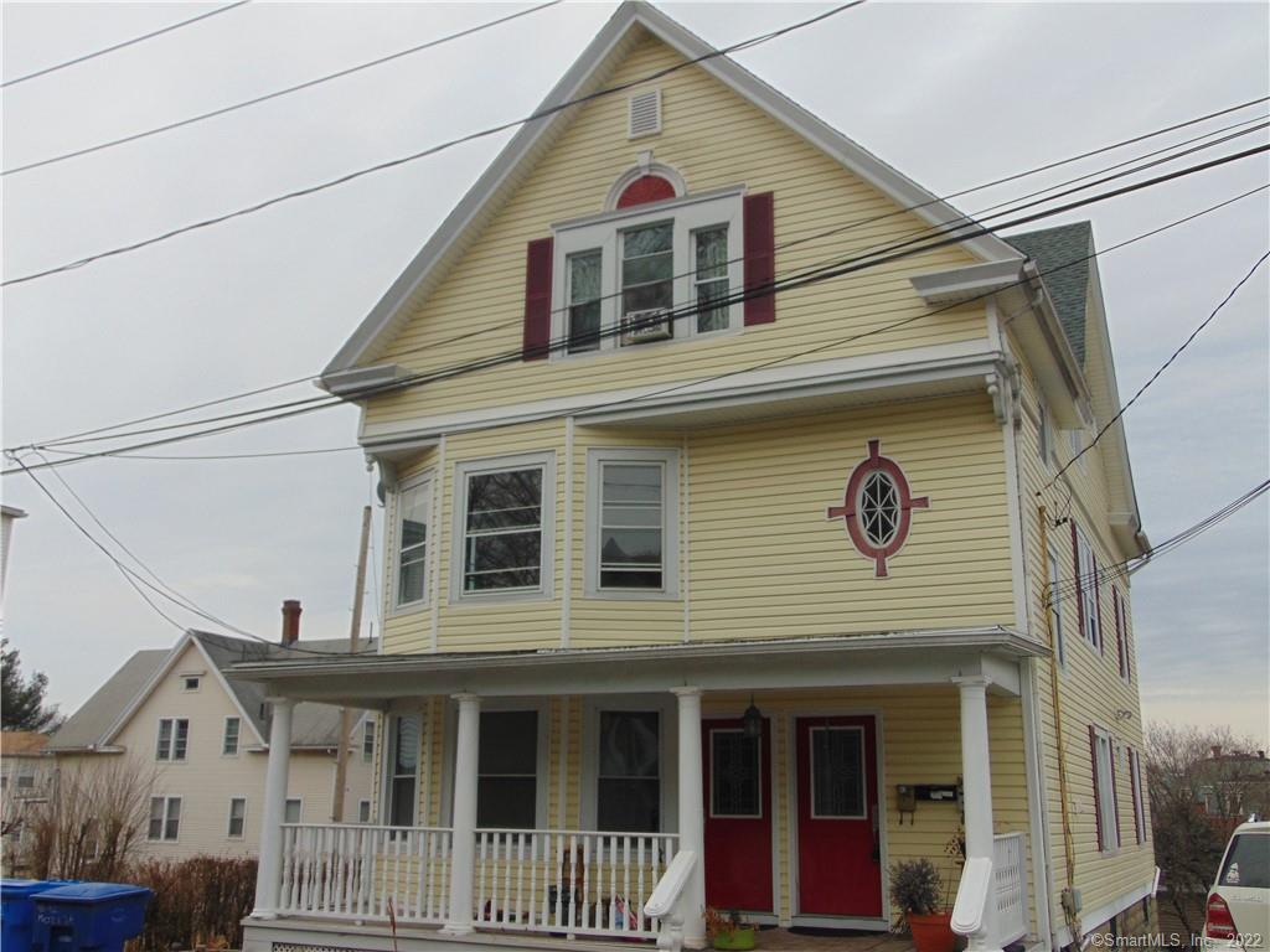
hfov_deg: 52.6
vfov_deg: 40.7
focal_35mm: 35
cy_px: 476
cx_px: 635
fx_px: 1284
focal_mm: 6.3
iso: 80
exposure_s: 1/160
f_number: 8.3
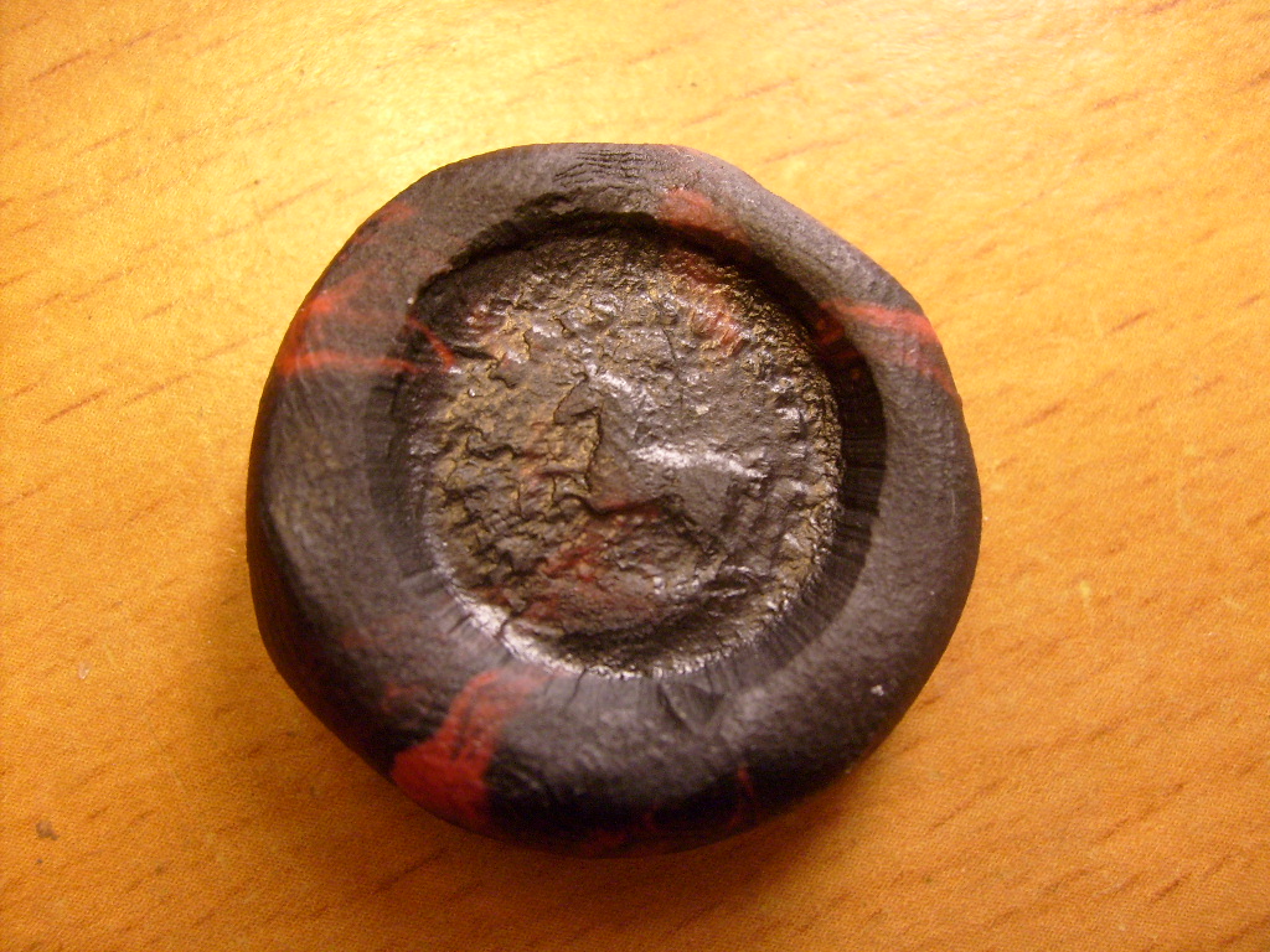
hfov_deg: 52.6
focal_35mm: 35
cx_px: 635
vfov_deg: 40.7
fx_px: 1284
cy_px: 476
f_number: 2.8
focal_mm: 5.8
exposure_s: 1/90
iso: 100
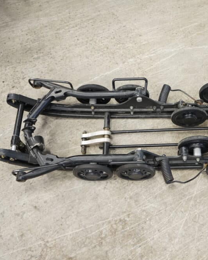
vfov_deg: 46.8
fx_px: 300
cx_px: 178
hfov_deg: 36.4
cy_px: 132
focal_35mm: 39
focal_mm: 18
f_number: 3.5
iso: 1000
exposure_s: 1/60
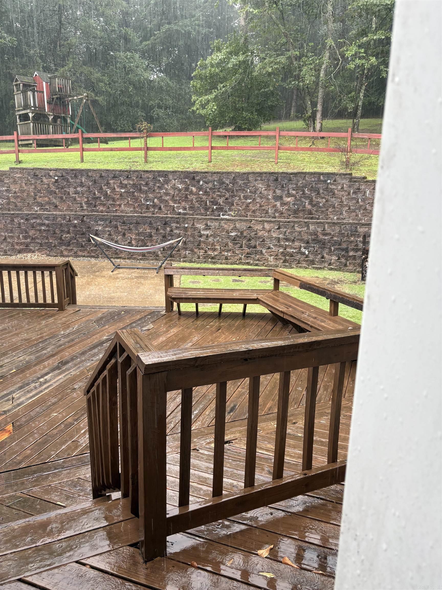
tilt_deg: -13.7
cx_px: 221
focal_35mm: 26
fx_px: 443
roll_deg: -0.9
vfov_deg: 67.3
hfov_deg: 53.1
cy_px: 295
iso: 125
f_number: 1.6
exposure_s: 1/118
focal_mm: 5.96
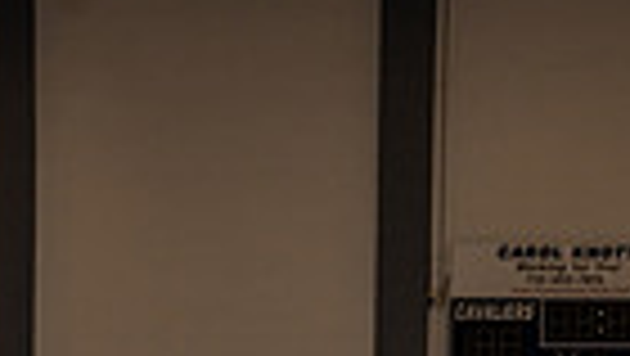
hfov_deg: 16.3
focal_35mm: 131
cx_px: 176
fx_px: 2190
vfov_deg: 8.2
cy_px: 987
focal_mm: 39
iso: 640
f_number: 11
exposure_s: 1/250
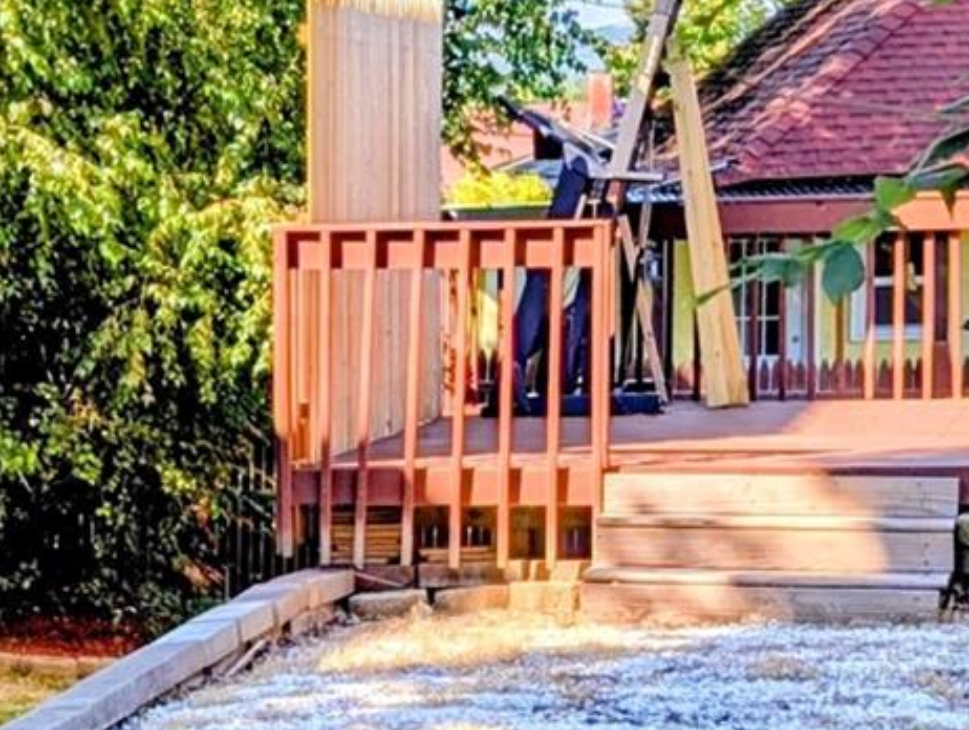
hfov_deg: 18.0
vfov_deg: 13.8
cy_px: 684
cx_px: -15
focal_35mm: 106
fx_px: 2972
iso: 19
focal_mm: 6.9
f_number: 1.68
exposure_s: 1/623
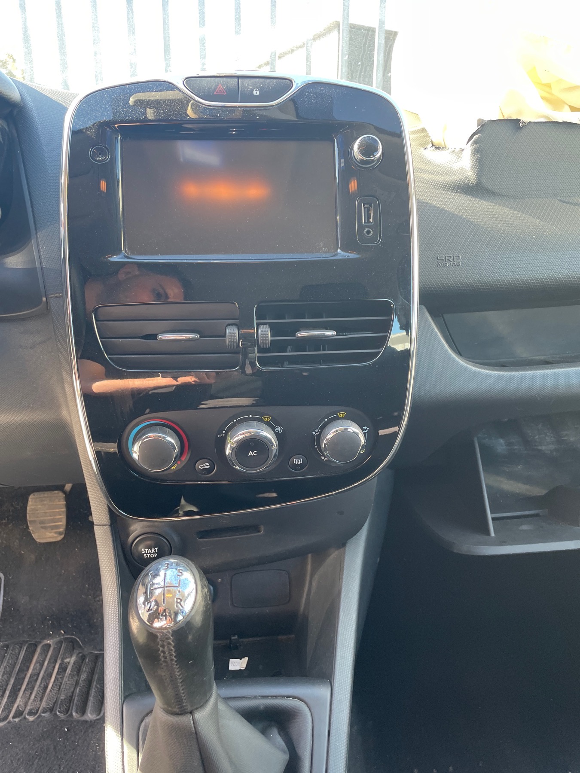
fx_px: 581
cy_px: 386
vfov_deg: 67.3
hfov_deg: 53.1
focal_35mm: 26
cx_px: 290
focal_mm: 4.2
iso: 100
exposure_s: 1/121
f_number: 1.6
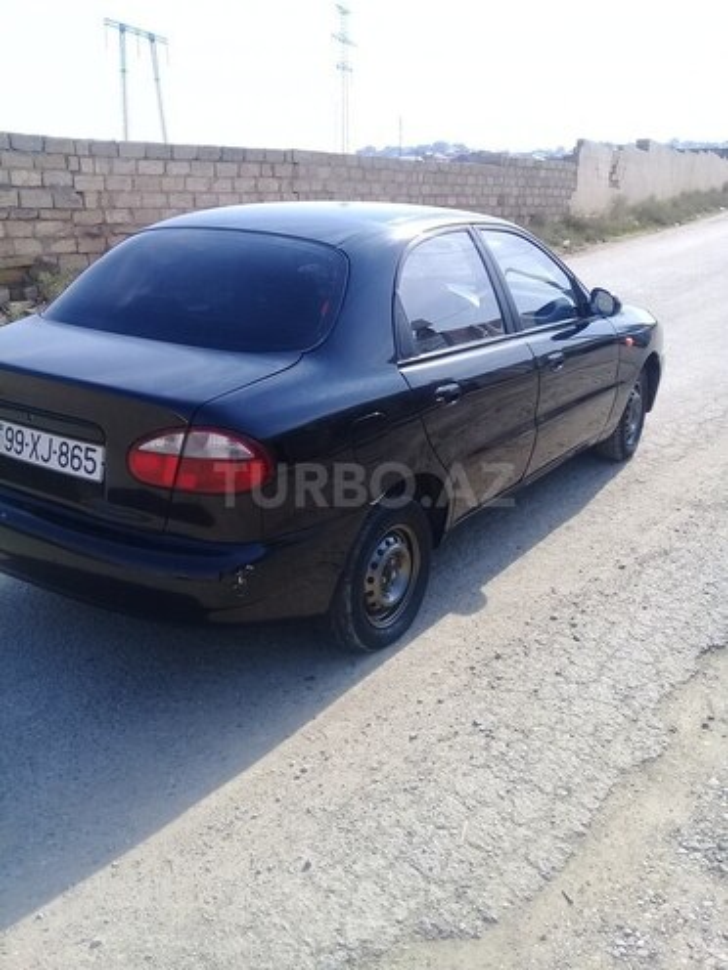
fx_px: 869
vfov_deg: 58.4
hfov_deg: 45.4
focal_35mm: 31
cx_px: 364
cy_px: 485
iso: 50
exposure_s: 1/696
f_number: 2.2
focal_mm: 3.3
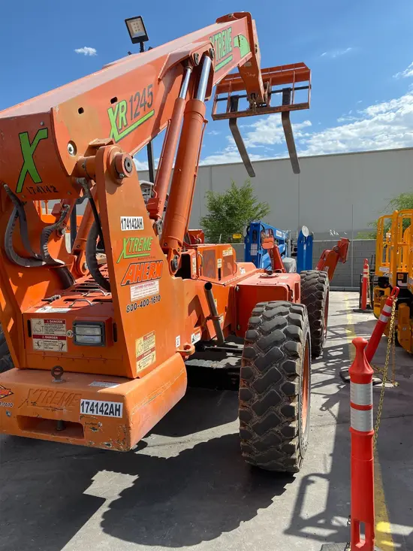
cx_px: 206
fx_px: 413
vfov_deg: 67.3
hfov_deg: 53.1
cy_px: 276
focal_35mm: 26
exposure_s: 1/2890
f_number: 1.8
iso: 32
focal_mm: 4.25
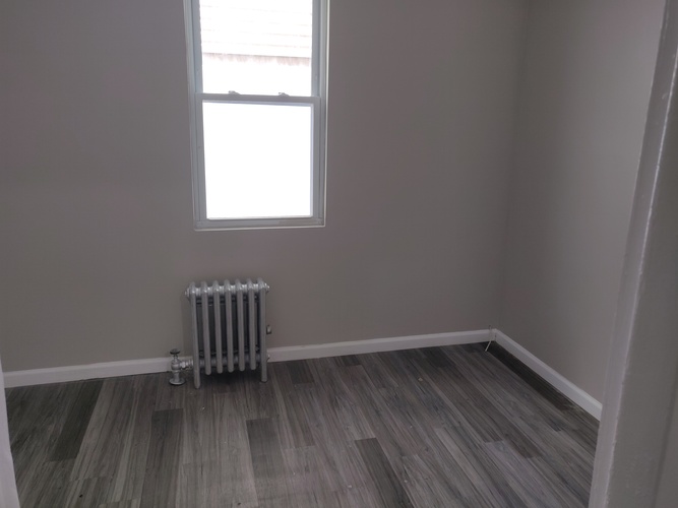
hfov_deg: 69.4
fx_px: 490
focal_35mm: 25
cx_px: 339
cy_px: 254
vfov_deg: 54.9
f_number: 1.7
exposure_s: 1/50
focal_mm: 4.25
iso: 125
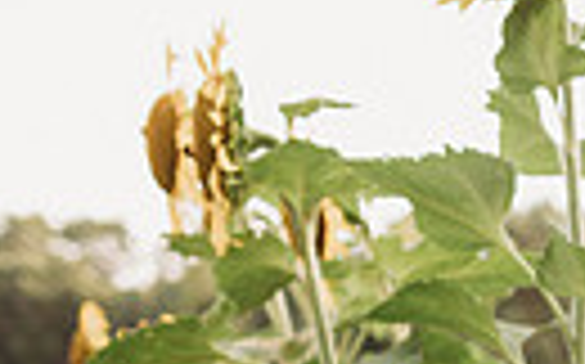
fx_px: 1736
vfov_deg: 10.9
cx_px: 756
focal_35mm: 109
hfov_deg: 17.9
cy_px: 735
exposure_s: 1/320
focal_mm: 24
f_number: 2.2
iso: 125
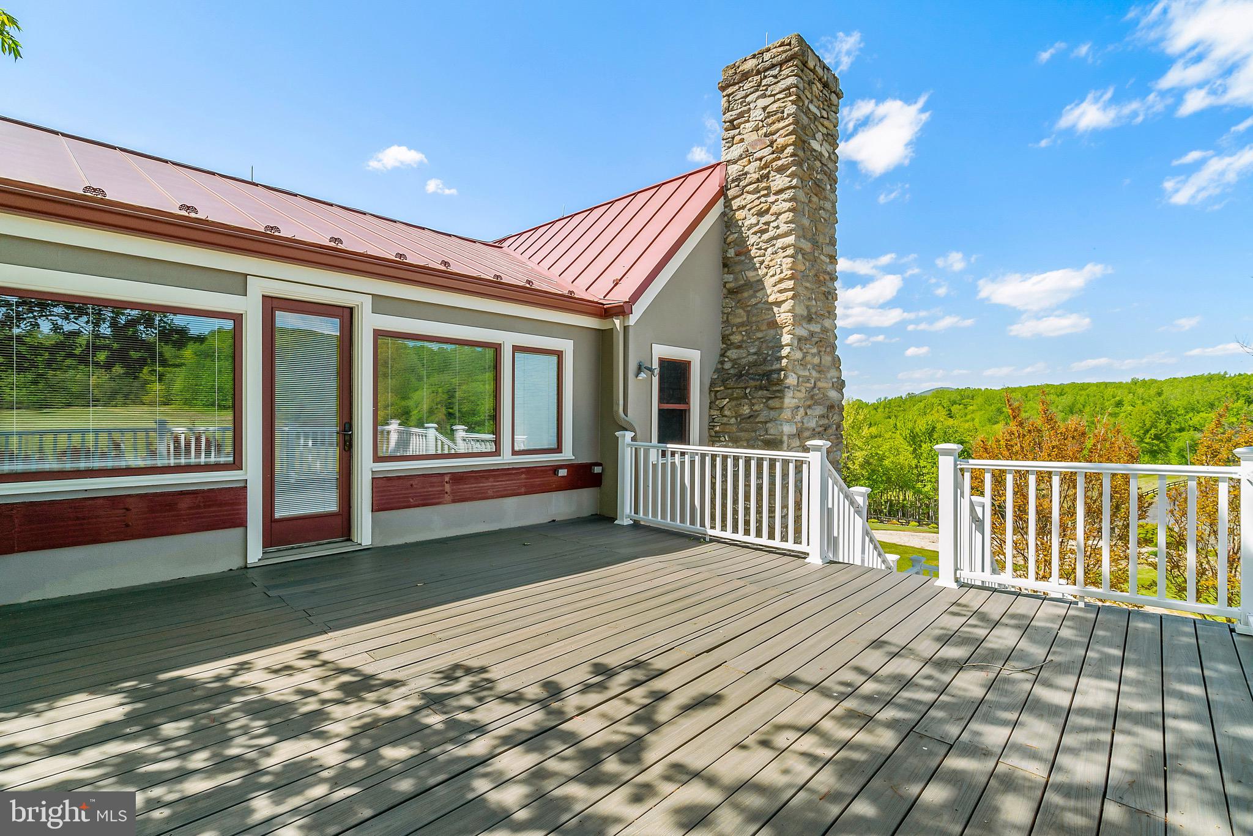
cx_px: 626
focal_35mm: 16
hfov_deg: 96.7
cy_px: 418
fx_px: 557
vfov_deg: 73.8
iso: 400
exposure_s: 1/640
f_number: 8
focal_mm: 16
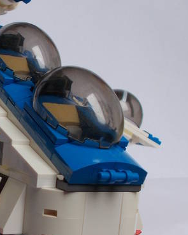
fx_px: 564
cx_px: -8
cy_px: 174
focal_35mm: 81
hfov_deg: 18.4
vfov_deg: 23.3
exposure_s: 1/160
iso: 80
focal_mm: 6
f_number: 3.6
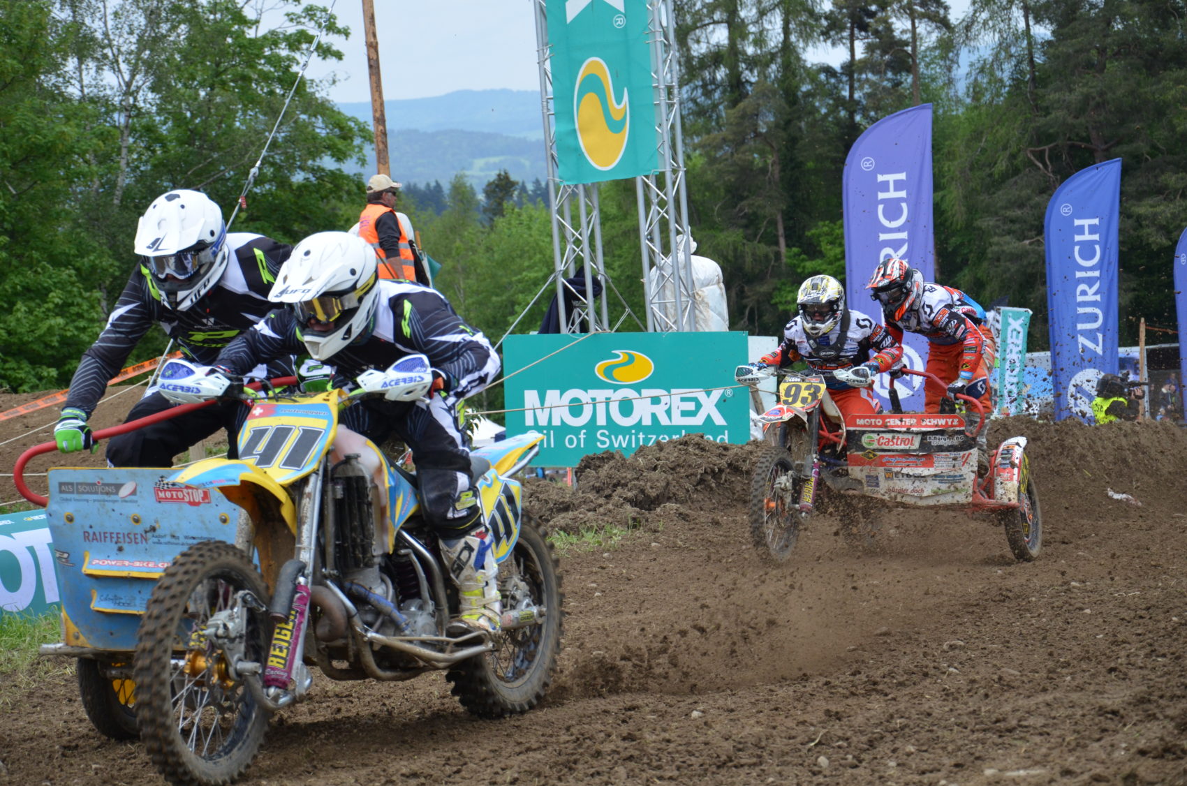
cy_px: 393
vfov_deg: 13.8
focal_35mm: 99
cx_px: 594
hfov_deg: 20.7
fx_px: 3258
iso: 400
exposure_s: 1/1250
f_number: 5.3
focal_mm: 66
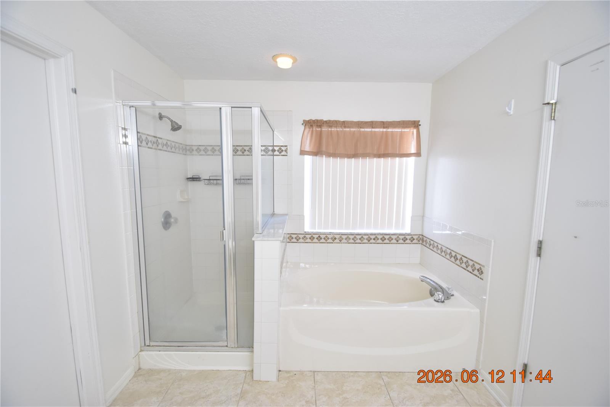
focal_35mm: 15
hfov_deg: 100.4
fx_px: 254
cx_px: 305
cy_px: 204
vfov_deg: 77.3
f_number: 3.5
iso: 800
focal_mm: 10
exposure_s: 1/60
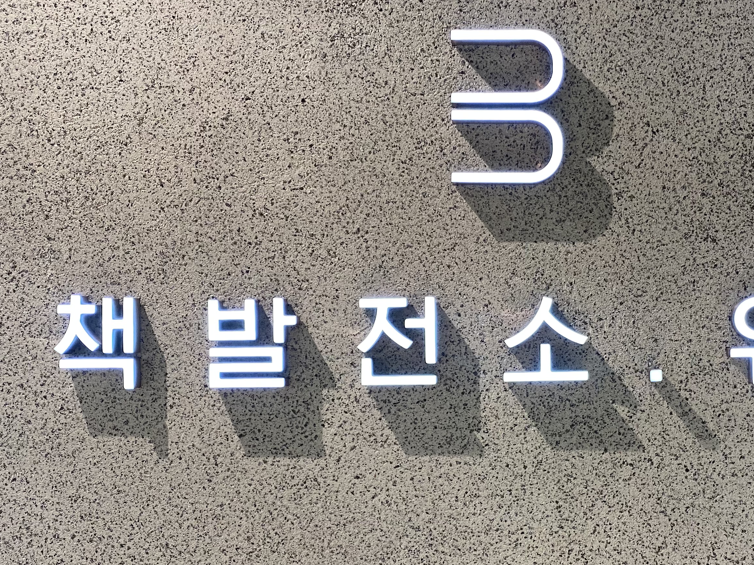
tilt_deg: -1.7
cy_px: 348
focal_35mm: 45
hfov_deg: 41.4
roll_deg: -0.3
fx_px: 980
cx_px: 515
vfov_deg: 32.1
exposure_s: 1/60
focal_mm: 4.25
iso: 125
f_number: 1.8
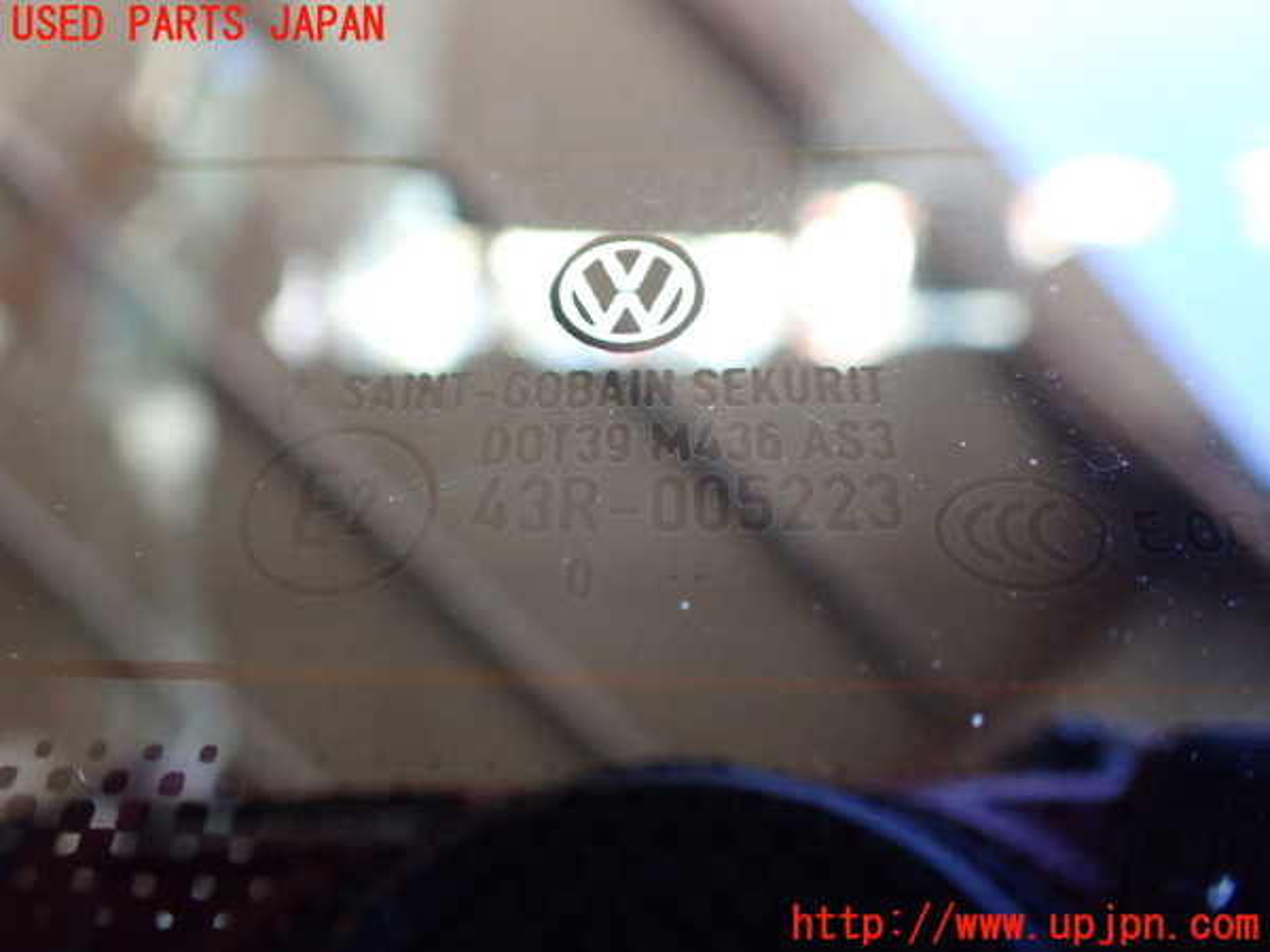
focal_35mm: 30
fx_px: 1101
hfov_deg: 60.0
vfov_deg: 46.8
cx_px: 635
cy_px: 476
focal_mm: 5.4
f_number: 2.3
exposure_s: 1/125
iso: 800
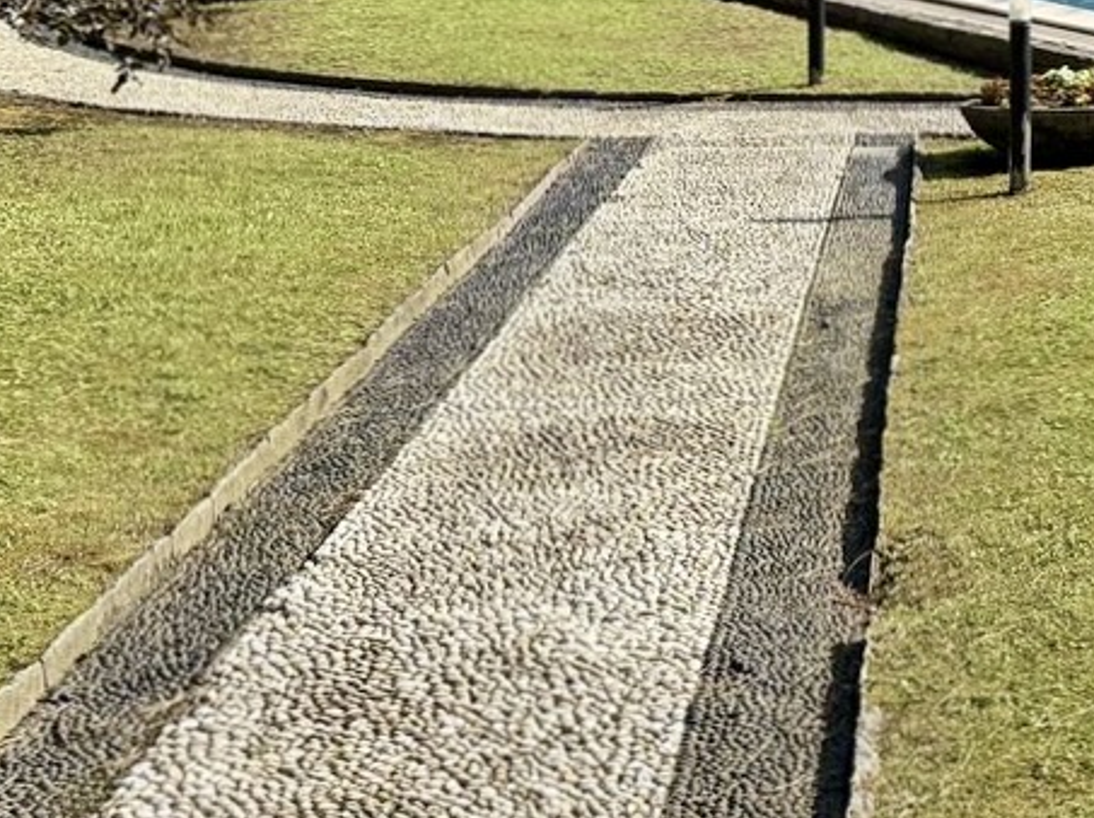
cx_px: 1416
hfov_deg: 21.2
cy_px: -504
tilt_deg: +2.9
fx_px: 2653
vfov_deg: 15.7
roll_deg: +0.6
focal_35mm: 84
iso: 100
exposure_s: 1/5714
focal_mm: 6.76
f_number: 1.78
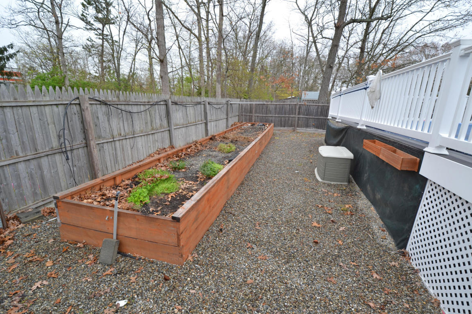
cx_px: 236
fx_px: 197
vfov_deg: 77.3
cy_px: 157
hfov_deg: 100.4
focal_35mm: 15
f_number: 6.3
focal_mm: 10
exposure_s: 1/100
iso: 100
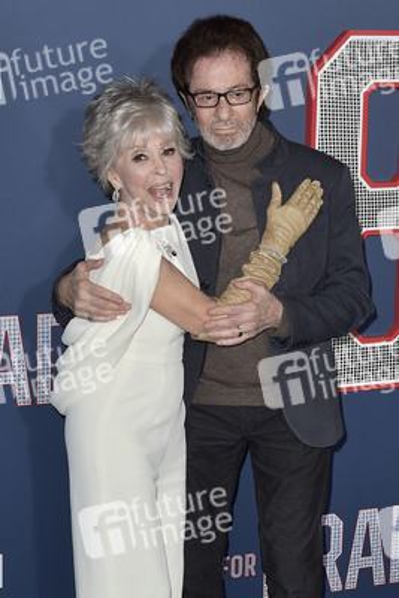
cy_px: 299
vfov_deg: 41.1
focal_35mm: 48
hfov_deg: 28.1
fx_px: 797
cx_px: 200
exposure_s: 1/250
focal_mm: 48
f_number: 6.3
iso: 500
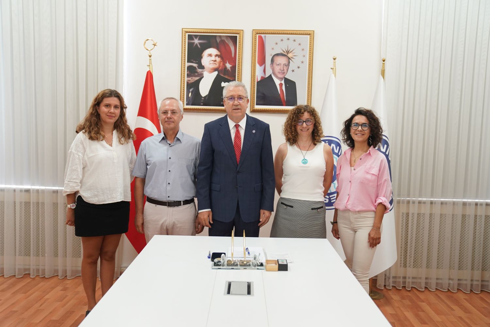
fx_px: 463
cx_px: 245
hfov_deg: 55.8
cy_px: 164
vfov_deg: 38.9
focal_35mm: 34
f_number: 3.2
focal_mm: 34
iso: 1600
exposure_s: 1/125
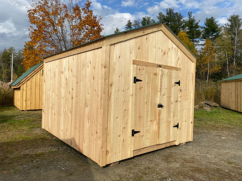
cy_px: 90
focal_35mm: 26
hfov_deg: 67.3
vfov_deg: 53.1
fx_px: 182
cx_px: 121
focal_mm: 4.25
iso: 32
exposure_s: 1/3984
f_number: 1.8
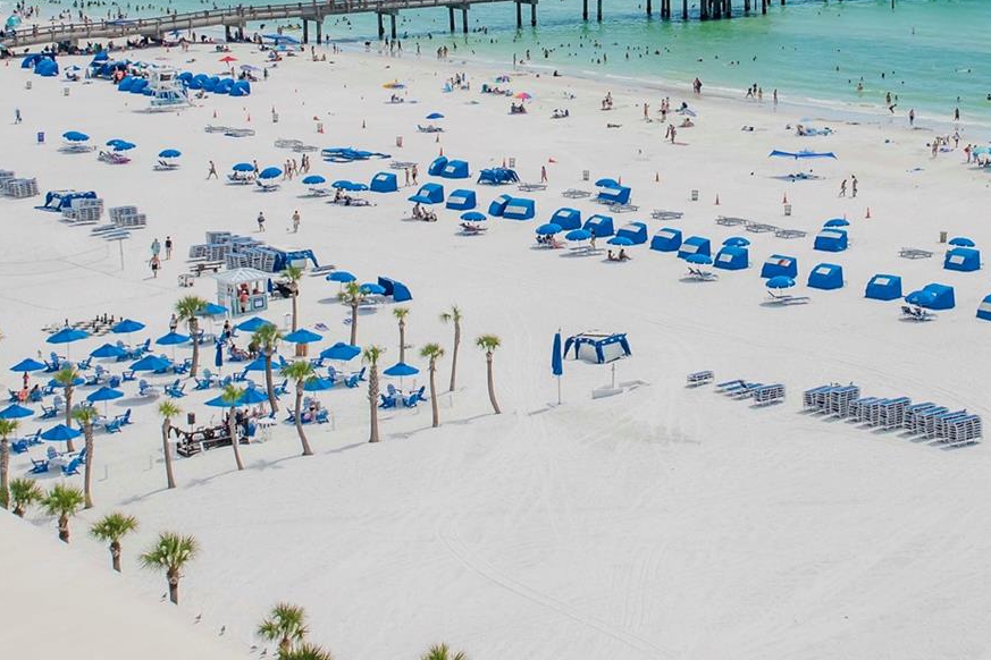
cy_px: 67
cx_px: 667
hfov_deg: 23.0
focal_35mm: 88
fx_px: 2422
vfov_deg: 15.4
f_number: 5.6
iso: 800
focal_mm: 32
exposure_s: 1/4000
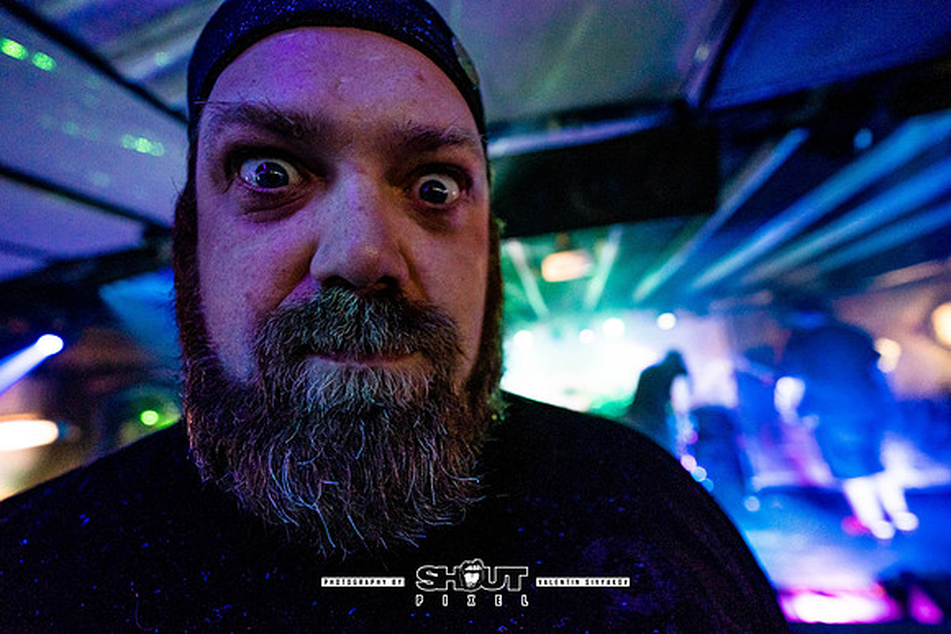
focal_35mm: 14
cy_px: 317
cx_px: 476
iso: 3200
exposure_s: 1/100
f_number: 2.8
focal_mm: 14
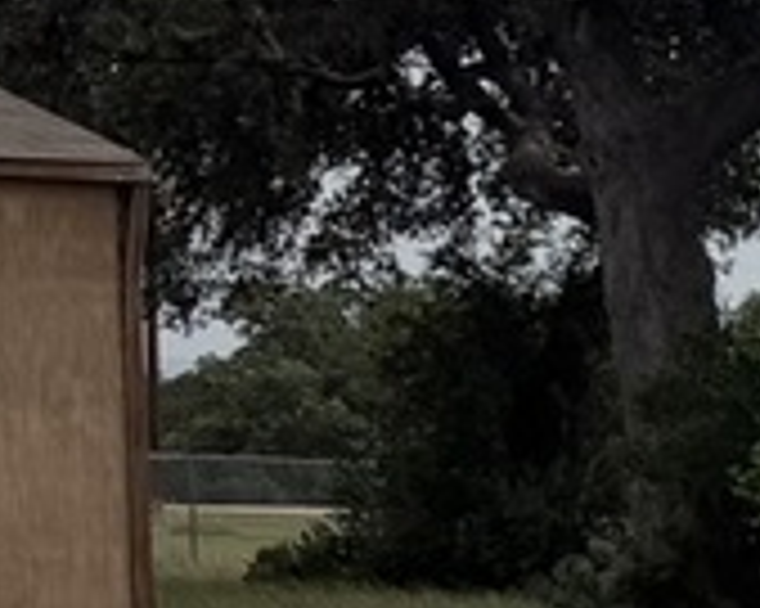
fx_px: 4496
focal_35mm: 200
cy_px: 788
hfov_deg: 7.2
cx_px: 2991
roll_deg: -1.6
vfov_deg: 7.6
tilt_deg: -4.7
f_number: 1.78
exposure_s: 1/9091
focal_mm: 6.76
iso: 80
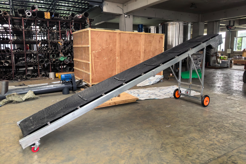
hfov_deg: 71.5
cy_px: 76
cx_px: 123
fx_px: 171
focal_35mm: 25
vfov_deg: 51.2
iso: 200
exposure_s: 1/50
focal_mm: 5.75
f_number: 1.4
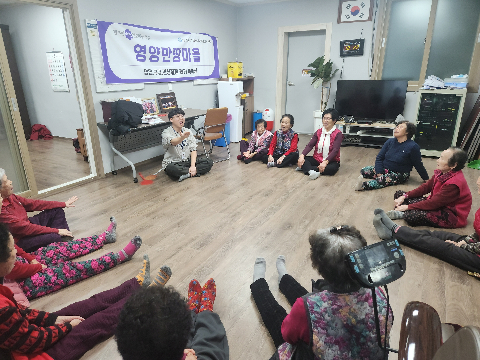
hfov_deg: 73.9
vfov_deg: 58.9
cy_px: 180
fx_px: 319
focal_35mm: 23
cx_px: 240
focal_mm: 5.4
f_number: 1.8
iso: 125
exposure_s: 1/60
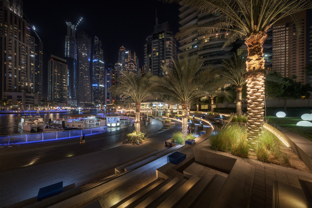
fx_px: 104
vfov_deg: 90.0
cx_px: 156
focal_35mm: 12
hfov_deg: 112.6
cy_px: 104
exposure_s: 1.2
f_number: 11
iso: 320
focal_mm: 8
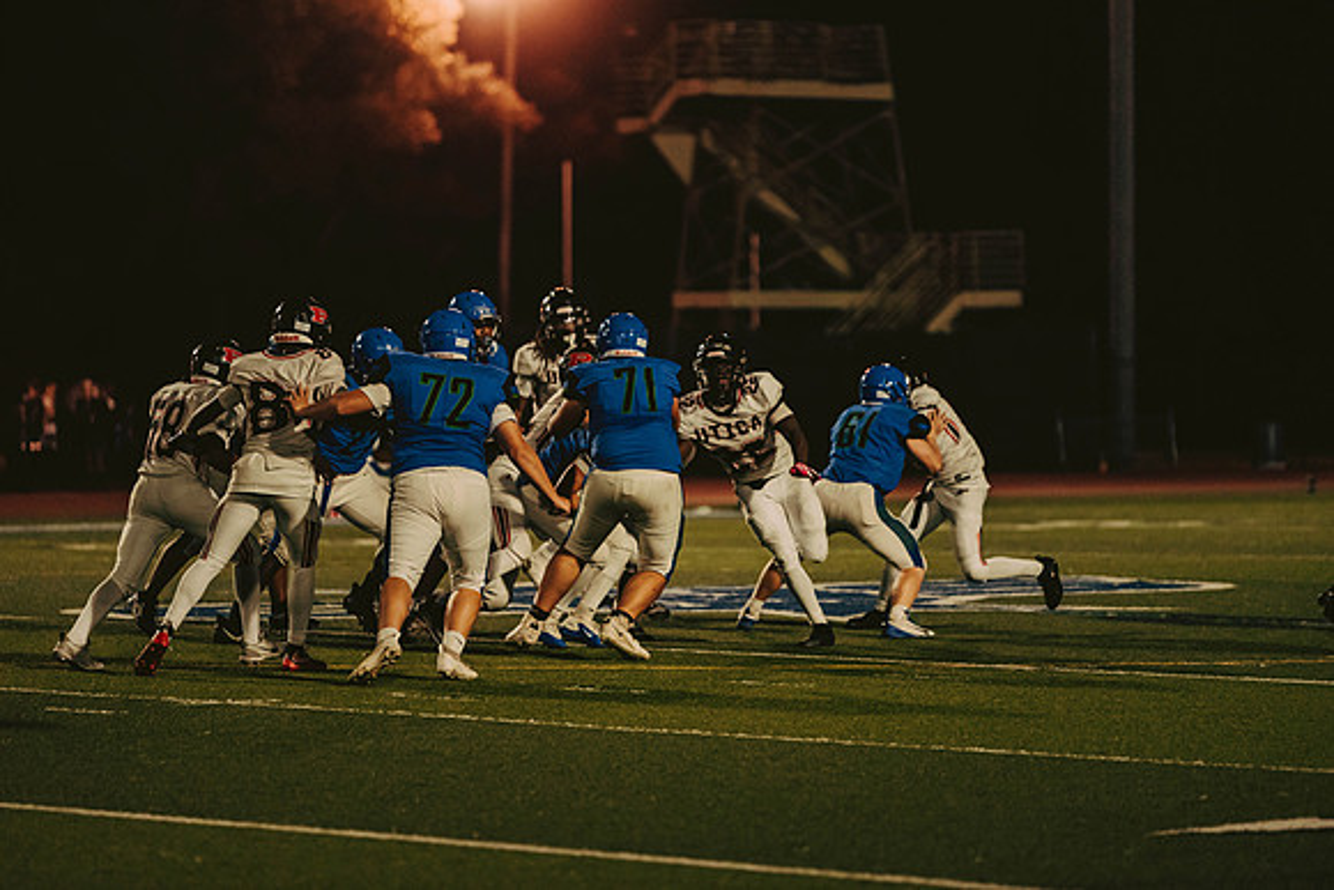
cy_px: 445
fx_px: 7412
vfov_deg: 6.9
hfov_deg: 10.3
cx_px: 667
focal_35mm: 200
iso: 2500
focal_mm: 200
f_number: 2.8
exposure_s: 1/1000
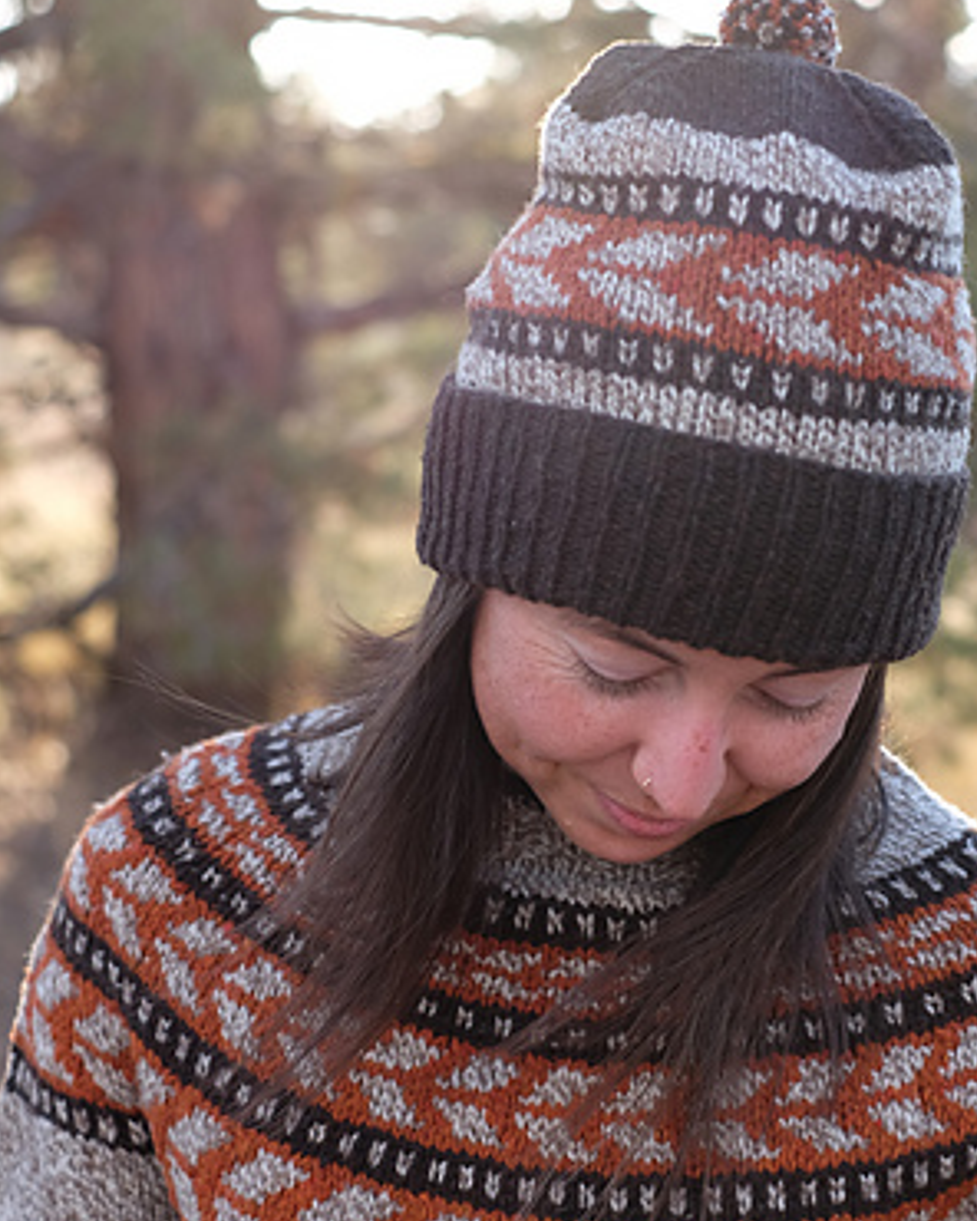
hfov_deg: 17.8
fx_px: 3108
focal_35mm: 86
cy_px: 686
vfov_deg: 22.2
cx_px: 701
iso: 200
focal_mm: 35
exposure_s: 1/250
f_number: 3.2
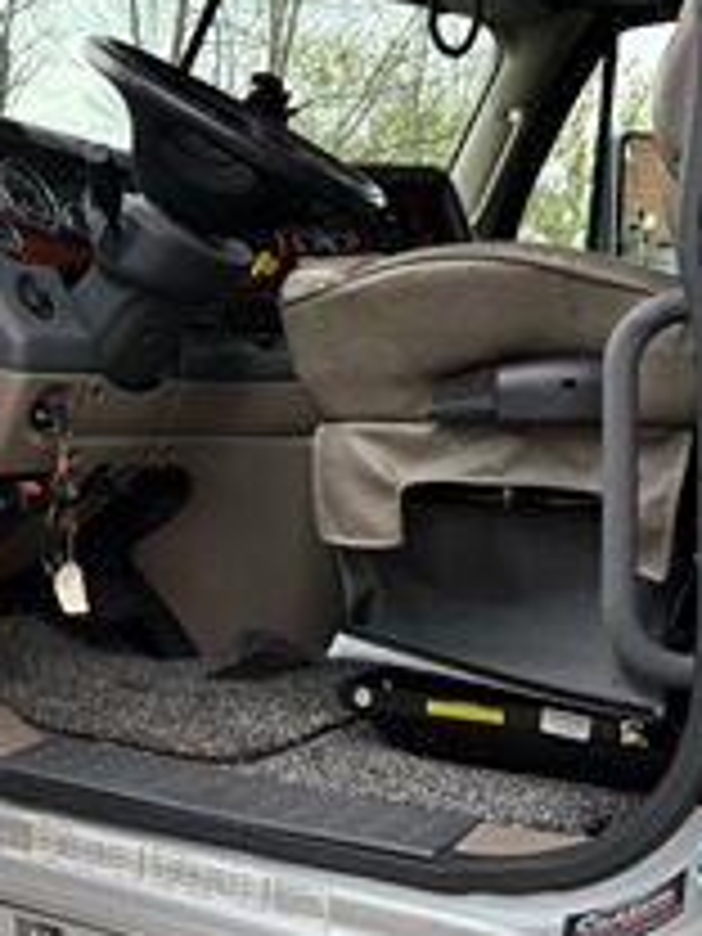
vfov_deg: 38.1
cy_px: 410
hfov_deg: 28.7
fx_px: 1352
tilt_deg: +0.9
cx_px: 171
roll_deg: -0.2
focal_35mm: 50
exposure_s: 1/539
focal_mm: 5.96
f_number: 1.6
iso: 64
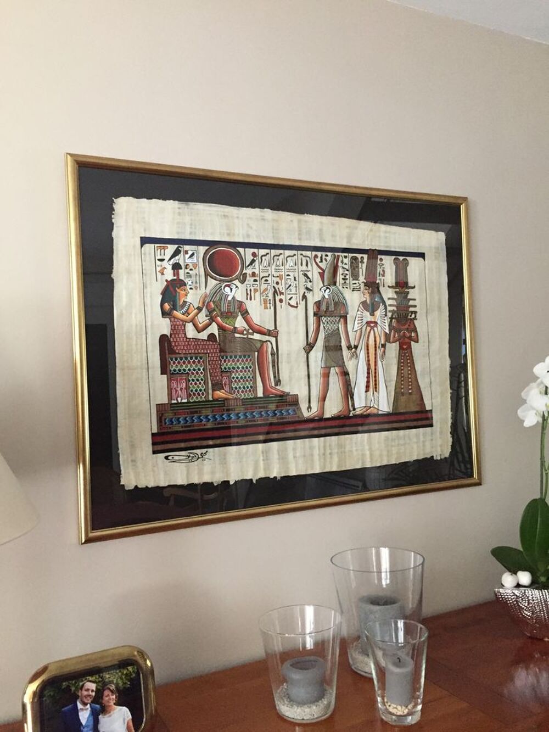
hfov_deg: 48.2
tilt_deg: +2.7
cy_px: 366
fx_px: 613
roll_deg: +3.4
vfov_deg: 61.7
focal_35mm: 29
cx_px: 274
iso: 320
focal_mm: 4.15
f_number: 2.2
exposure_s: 1/17
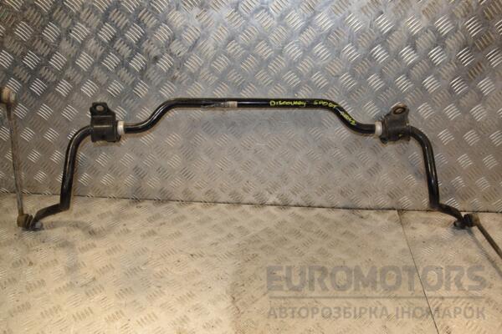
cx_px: 251
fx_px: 439
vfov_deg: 41.7
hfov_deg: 59.5
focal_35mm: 32
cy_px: 167
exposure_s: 1/200
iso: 800
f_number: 6.3
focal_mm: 21
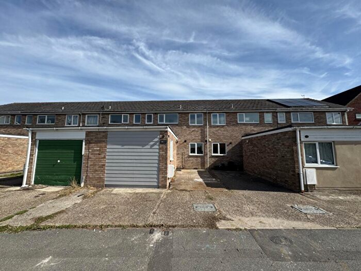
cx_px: 180
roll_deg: +0.3
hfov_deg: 102.1
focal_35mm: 14
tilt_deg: +7.0
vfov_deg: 85.7
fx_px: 146
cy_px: 136
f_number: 2.2
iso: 50
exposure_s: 1/2028
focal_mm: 2.22
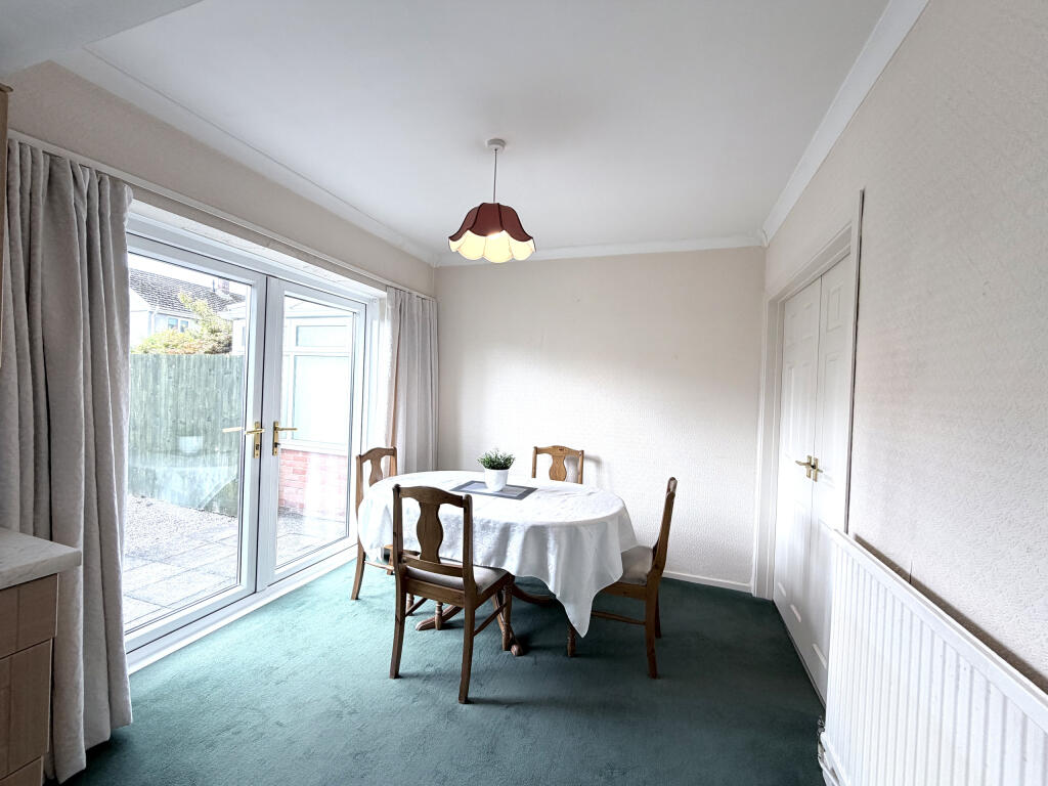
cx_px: 524
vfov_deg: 85.7
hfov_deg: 102.1
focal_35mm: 14
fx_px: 424
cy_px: 393
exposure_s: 1/121
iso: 64
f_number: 2.2
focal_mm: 2.22
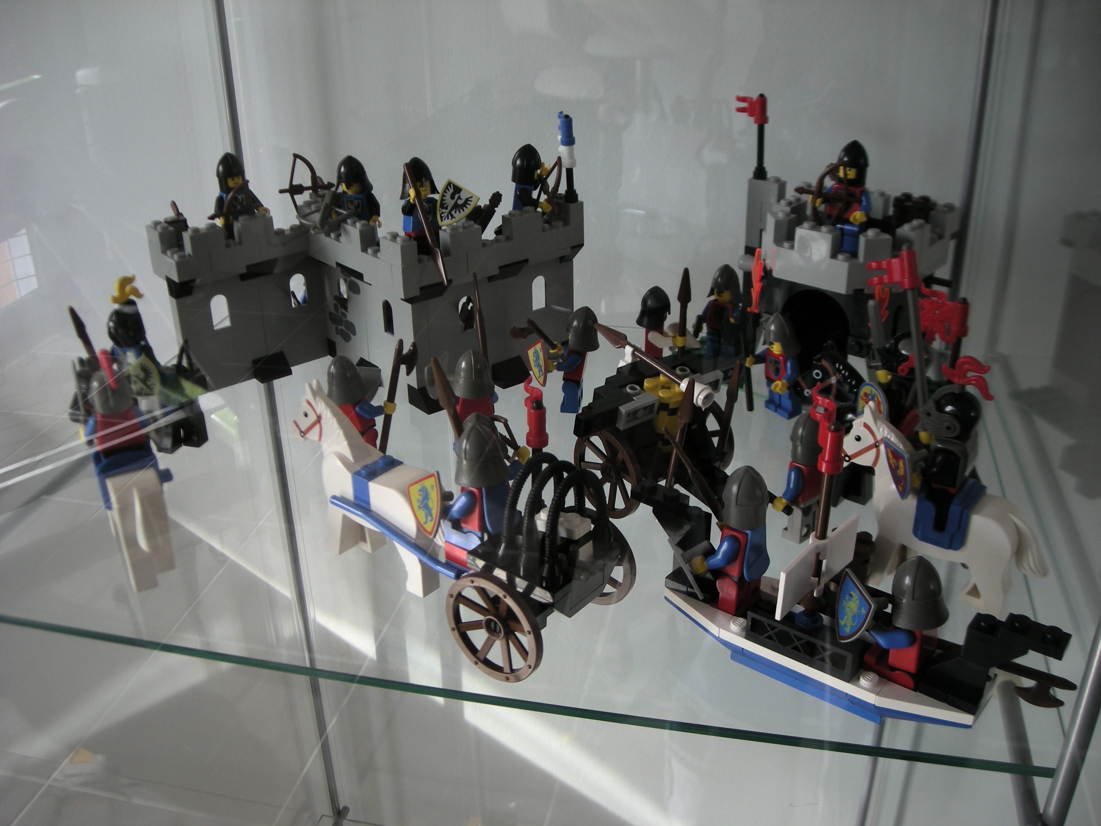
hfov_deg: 52.6
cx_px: 550
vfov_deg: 40.7
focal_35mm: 35
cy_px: 413
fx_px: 1113
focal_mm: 5.7
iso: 50
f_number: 2.8
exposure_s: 1/38.2
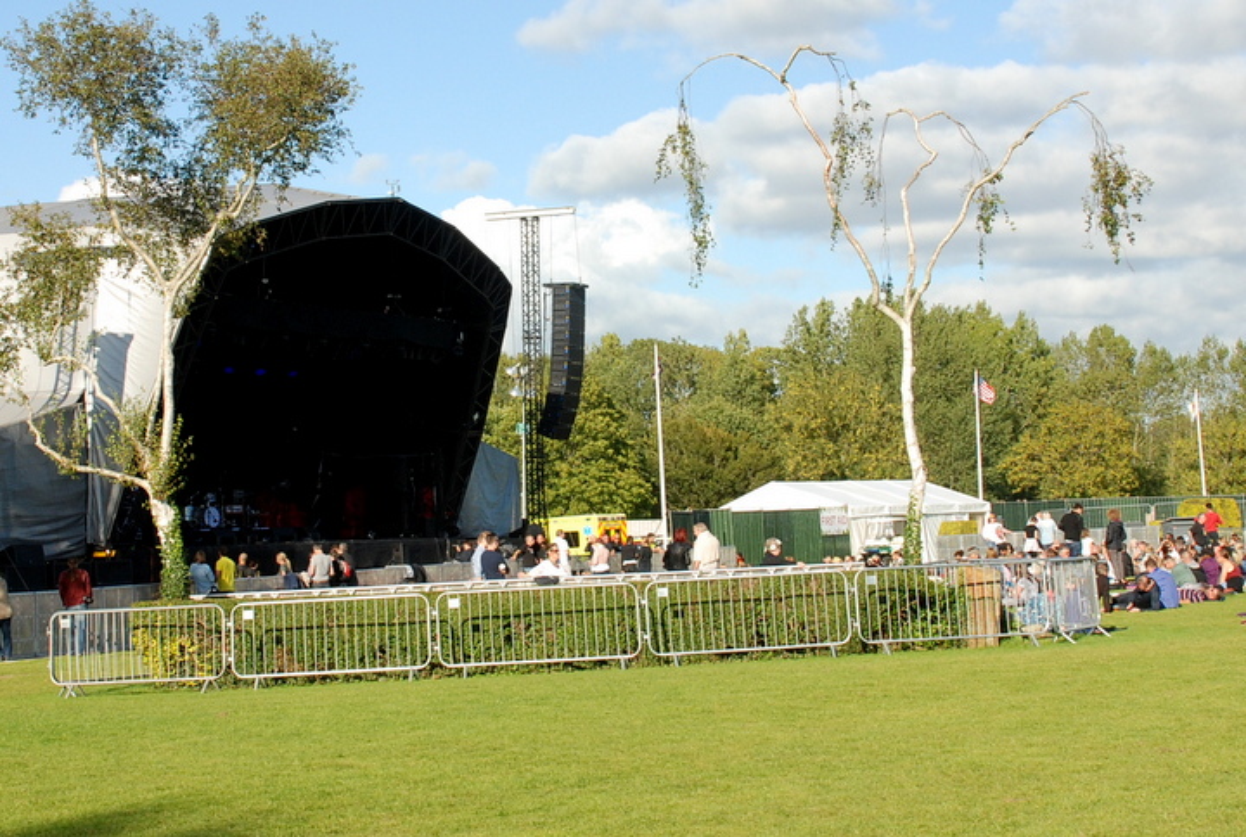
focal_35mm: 46
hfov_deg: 42.2
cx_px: 623
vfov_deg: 29.1
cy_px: 418
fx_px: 1613
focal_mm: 31
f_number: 10
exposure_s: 1/400
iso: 320
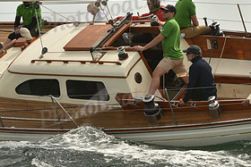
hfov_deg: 14.0
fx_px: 1011
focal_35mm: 145
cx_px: 212
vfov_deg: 9.5
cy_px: 46
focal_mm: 70
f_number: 11
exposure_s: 1/1000
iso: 400
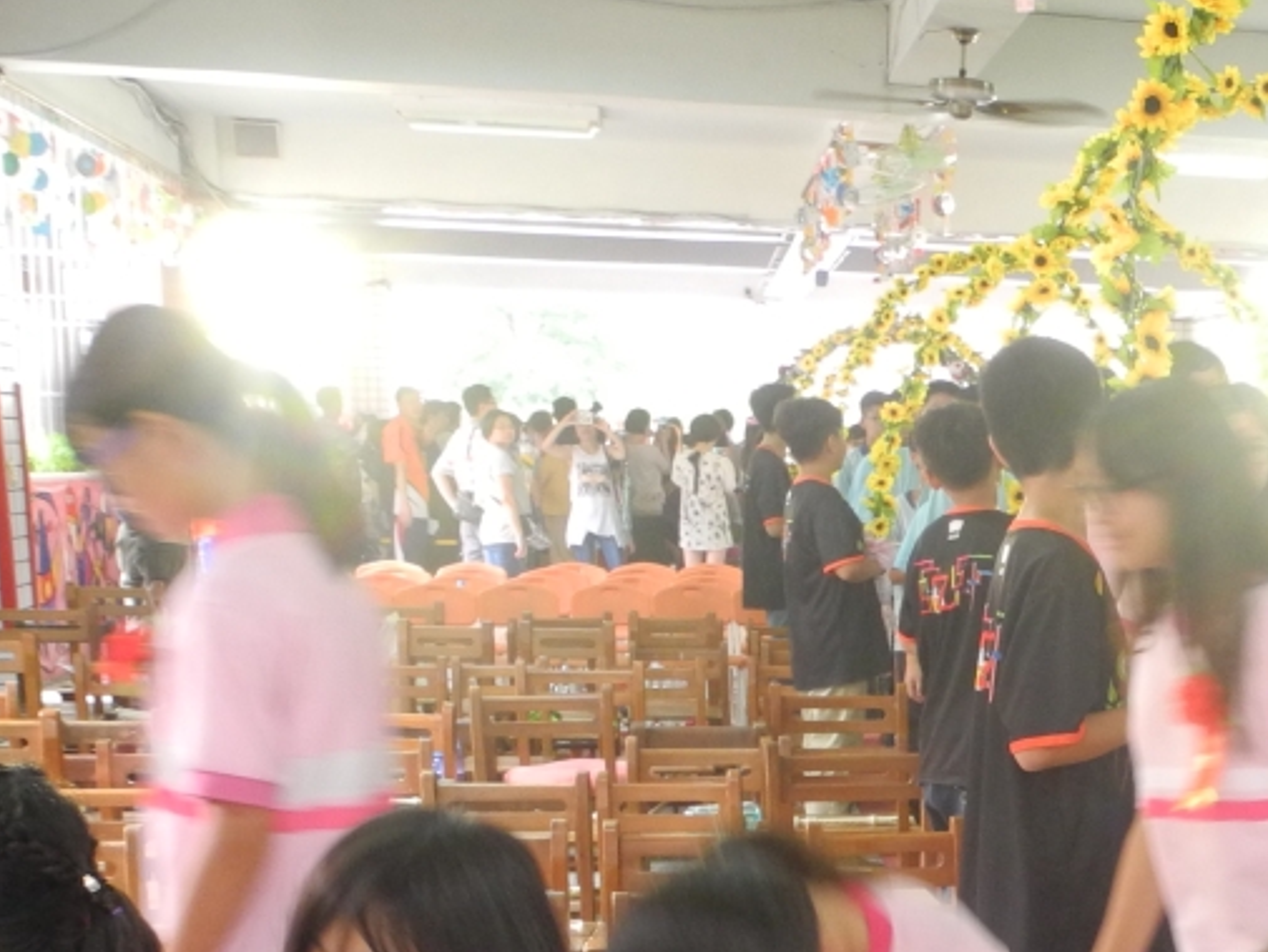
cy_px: 1143
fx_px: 2601
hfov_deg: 24.7
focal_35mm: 71
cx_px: 1527
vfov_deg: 19.5
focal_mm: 6
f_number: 2.8
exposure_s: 1/30
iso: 400
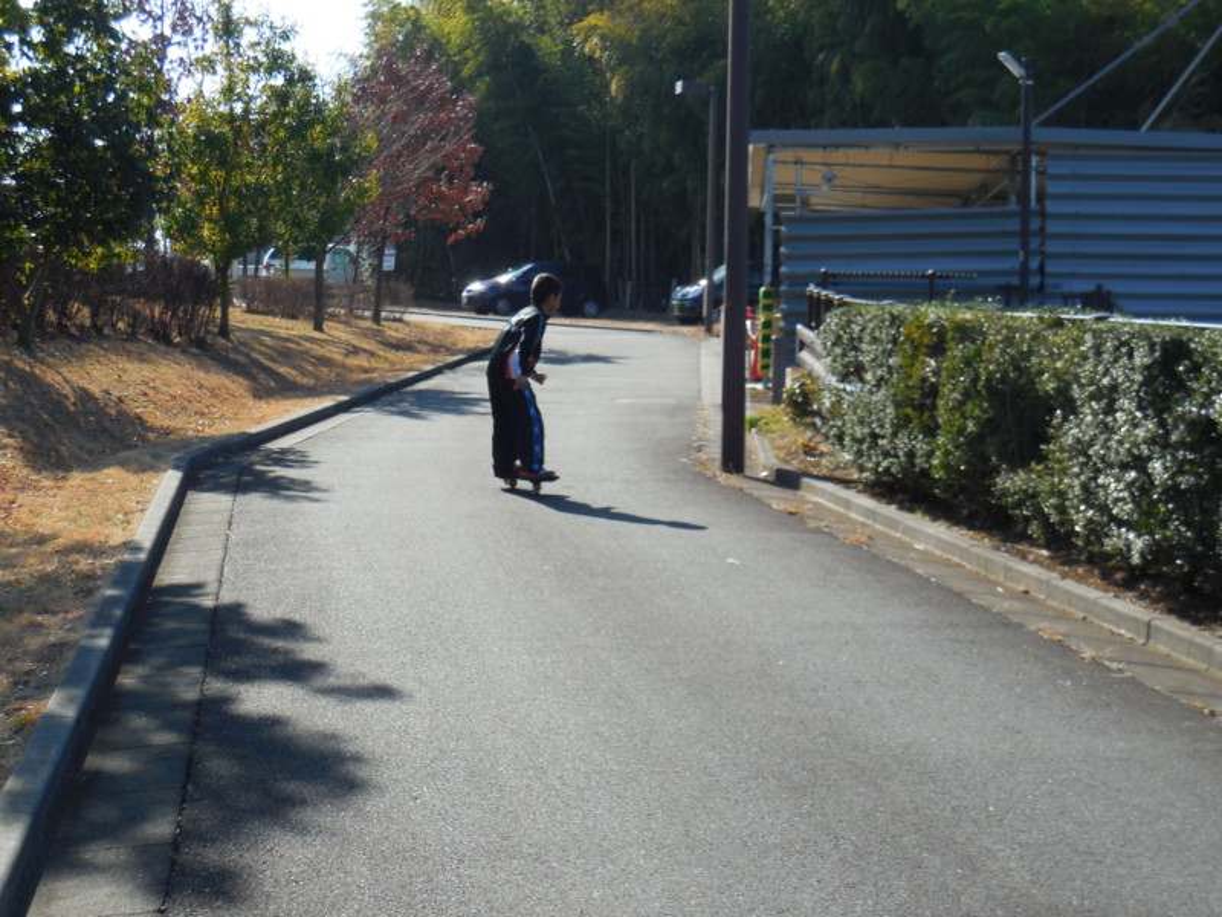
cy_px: 458
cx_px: 611
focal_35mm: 71
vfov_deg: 20.7
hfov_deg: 27.4
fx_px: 2506
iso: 125
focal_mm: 12.6
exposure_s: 1/500
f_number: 4.4
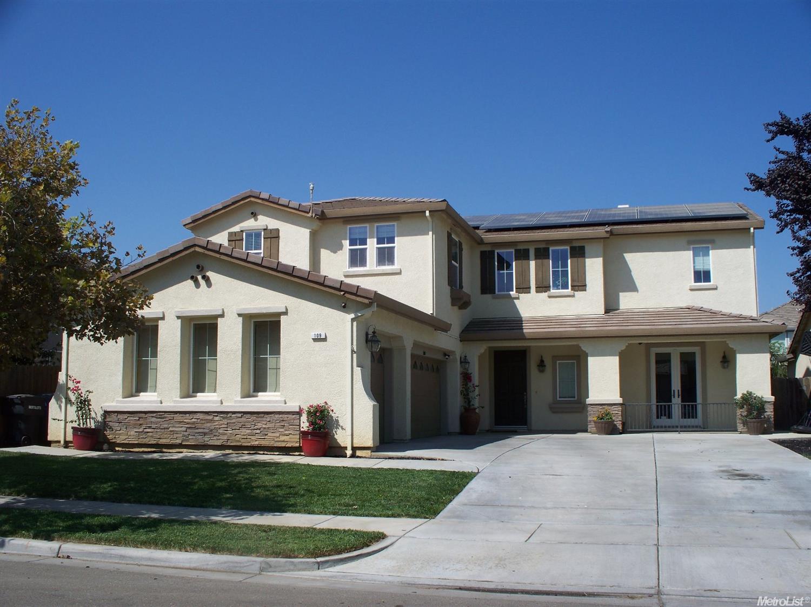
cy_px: 304
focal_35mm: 36
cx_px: 406
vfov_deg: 39.6
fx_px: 843
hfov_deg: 51.4
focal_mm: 7.54
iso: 64
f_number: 5
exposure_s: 1/640
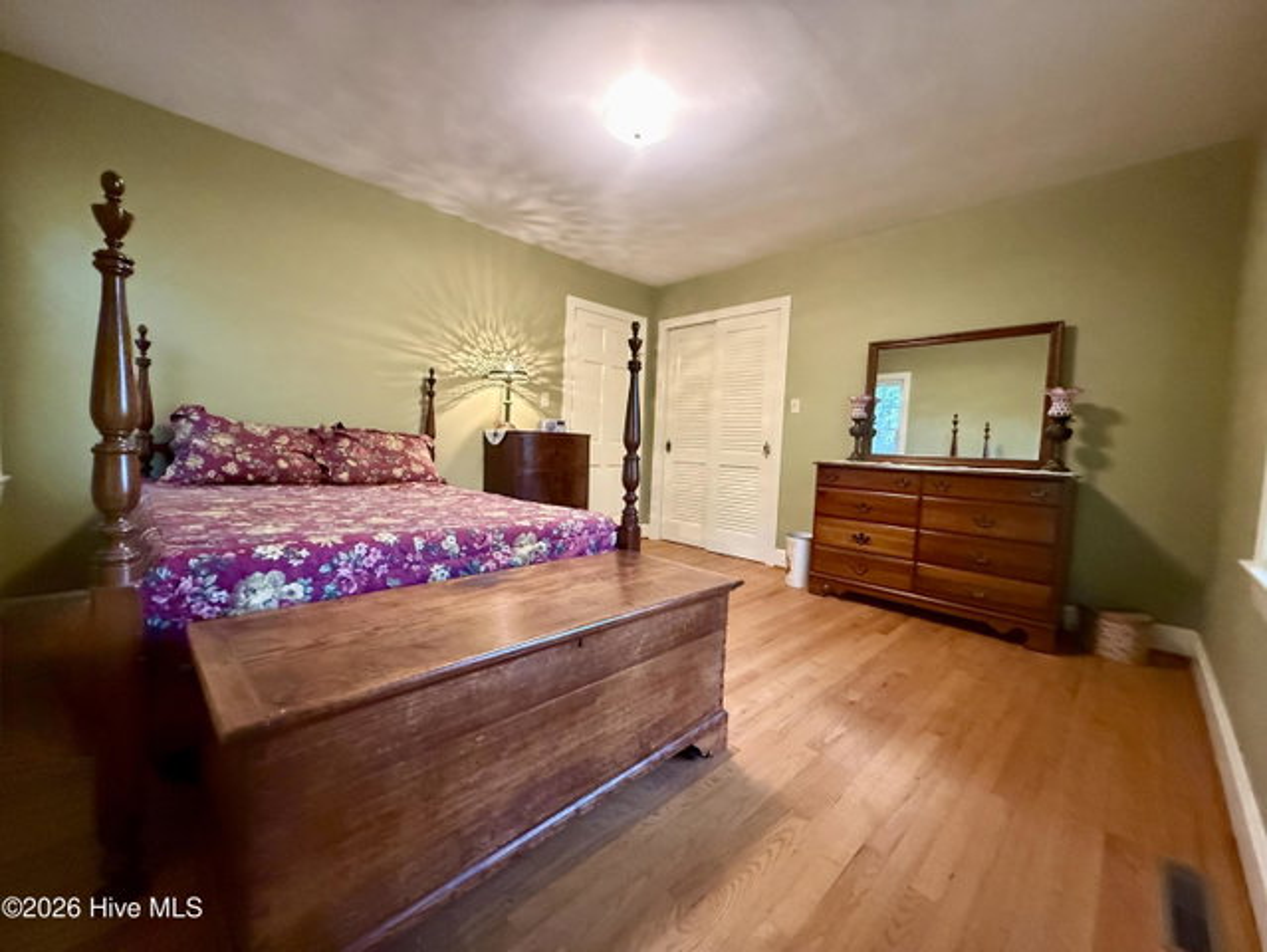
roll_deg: -2.6
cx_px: 634
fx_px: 513
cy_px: 476
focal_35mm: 14
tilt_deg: -2.8
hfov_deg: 102.0
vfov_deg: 85.7
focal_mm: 2.22
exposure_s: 1/60
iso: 800
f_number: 2.2
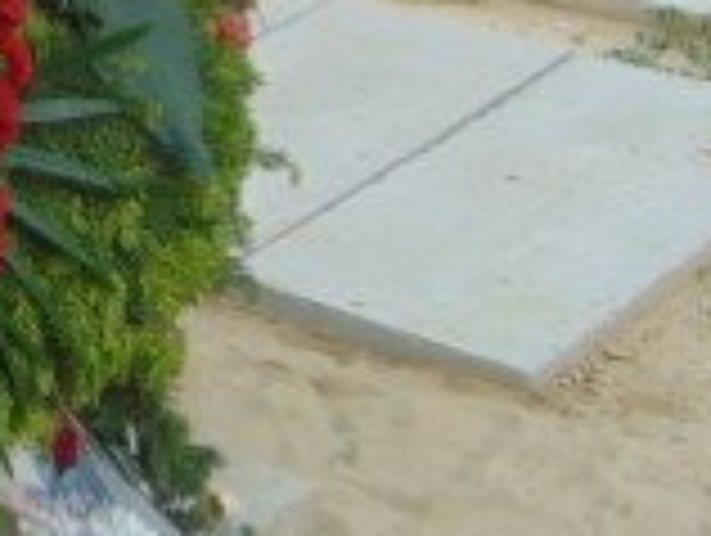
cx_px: -608
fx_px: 2078
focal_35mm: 101
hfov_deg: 16.1
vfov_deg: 14.4
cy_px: -5
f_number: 3
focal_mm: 4.5
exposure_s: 1/800
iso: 80
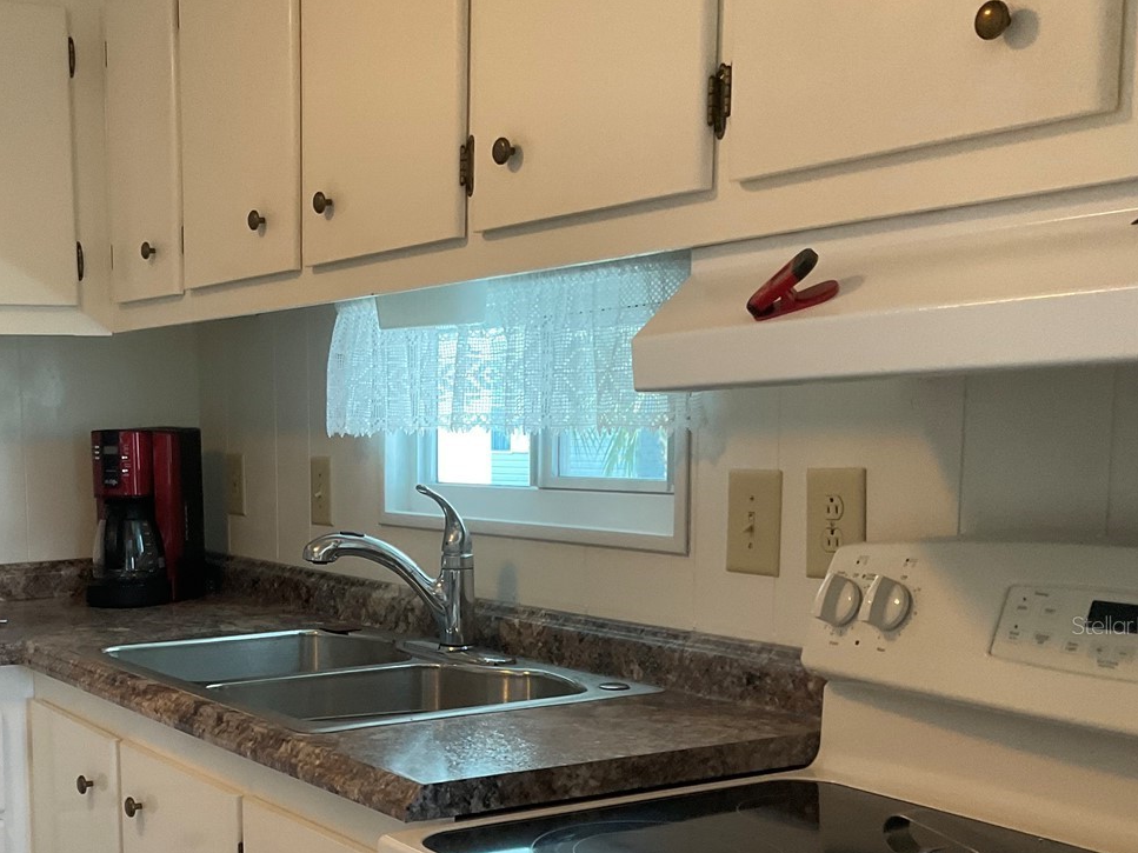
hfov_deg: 38.3
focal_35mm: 48
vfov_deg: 29.8
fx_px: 1578
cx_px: 241
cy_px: 625
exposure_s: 1/60
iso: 100
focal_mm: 3
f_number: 1.8
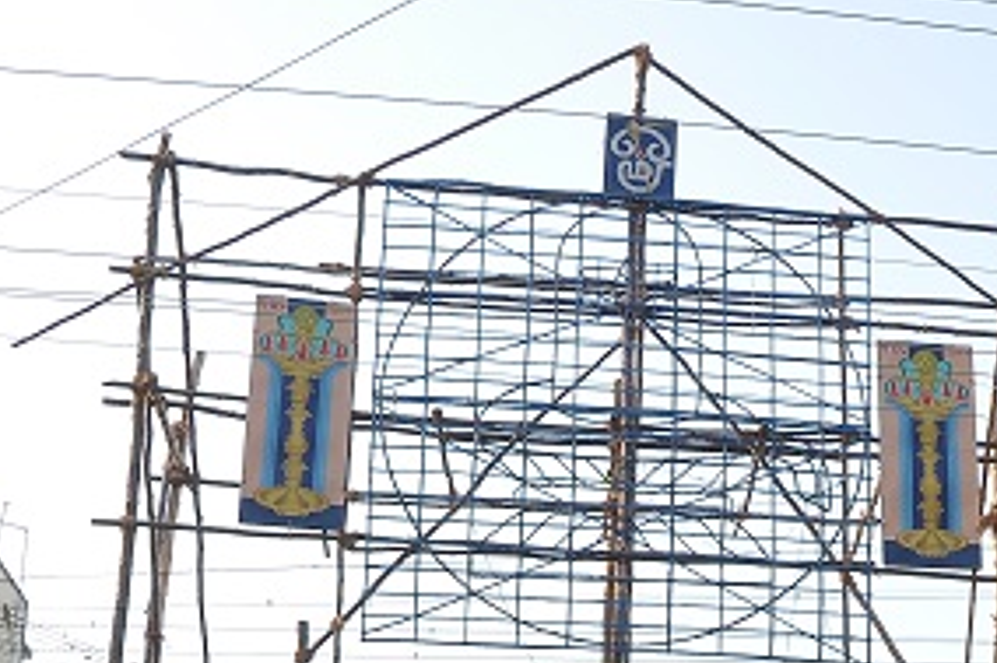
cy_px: 893
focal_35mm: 76
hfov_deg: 26.4
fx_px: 2103
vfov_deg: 16.8
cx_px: 737
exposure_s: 1/125
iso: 250
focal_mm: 18
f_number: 8
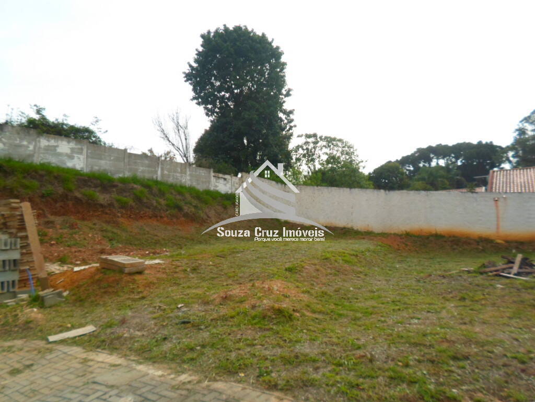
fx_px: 386
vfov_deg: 54.9
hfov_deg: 69.4
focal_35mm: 25
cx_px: 268
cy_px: 201
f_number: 2.5
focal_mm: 4.5
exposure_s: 1/1000
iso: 80
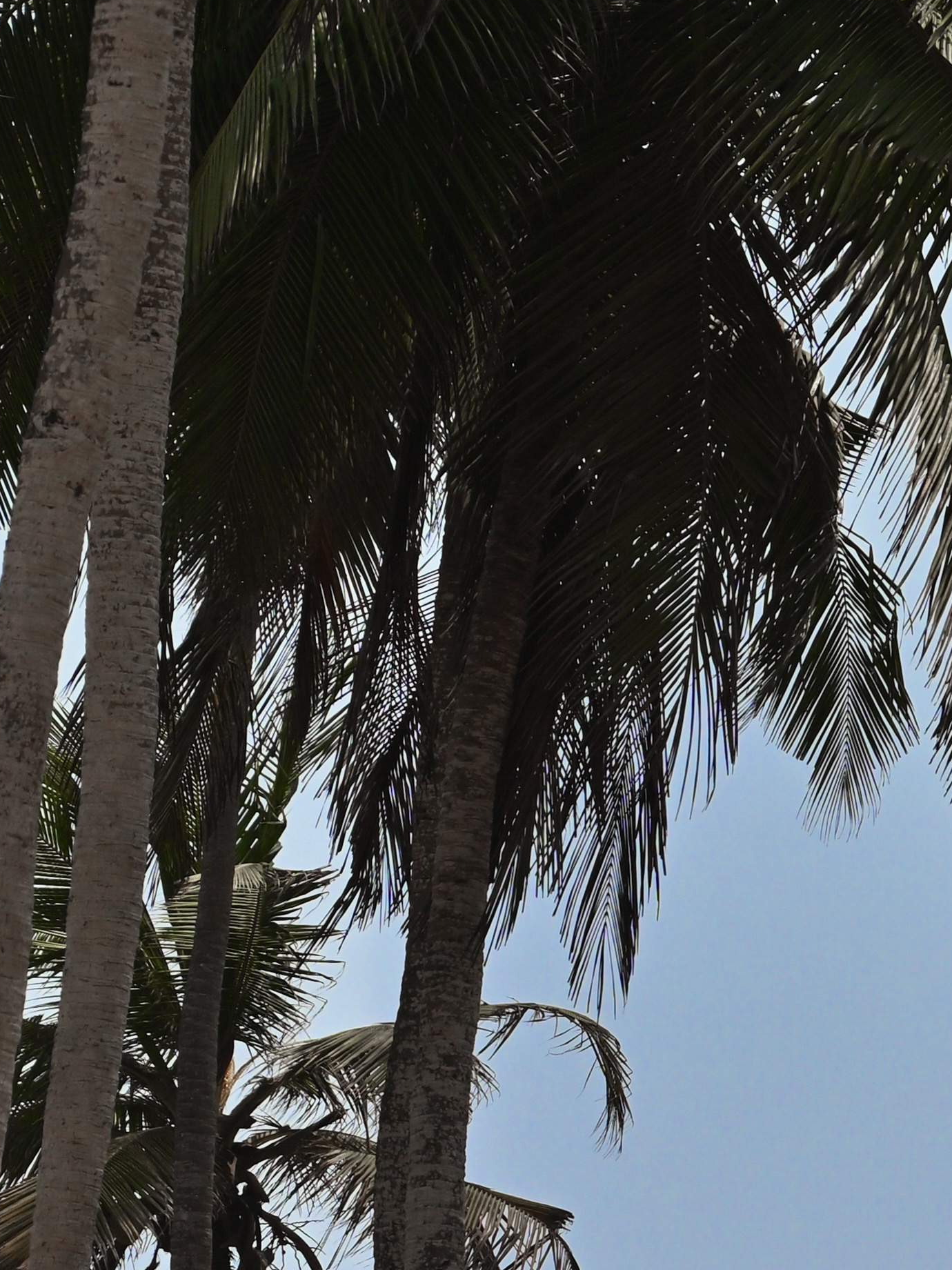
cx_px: 1287
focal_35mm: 393
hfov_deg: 3.8
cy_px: 1778
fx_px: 14416
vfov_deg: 5.0
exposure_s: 1/1250
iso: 160
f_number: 9
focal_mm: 125
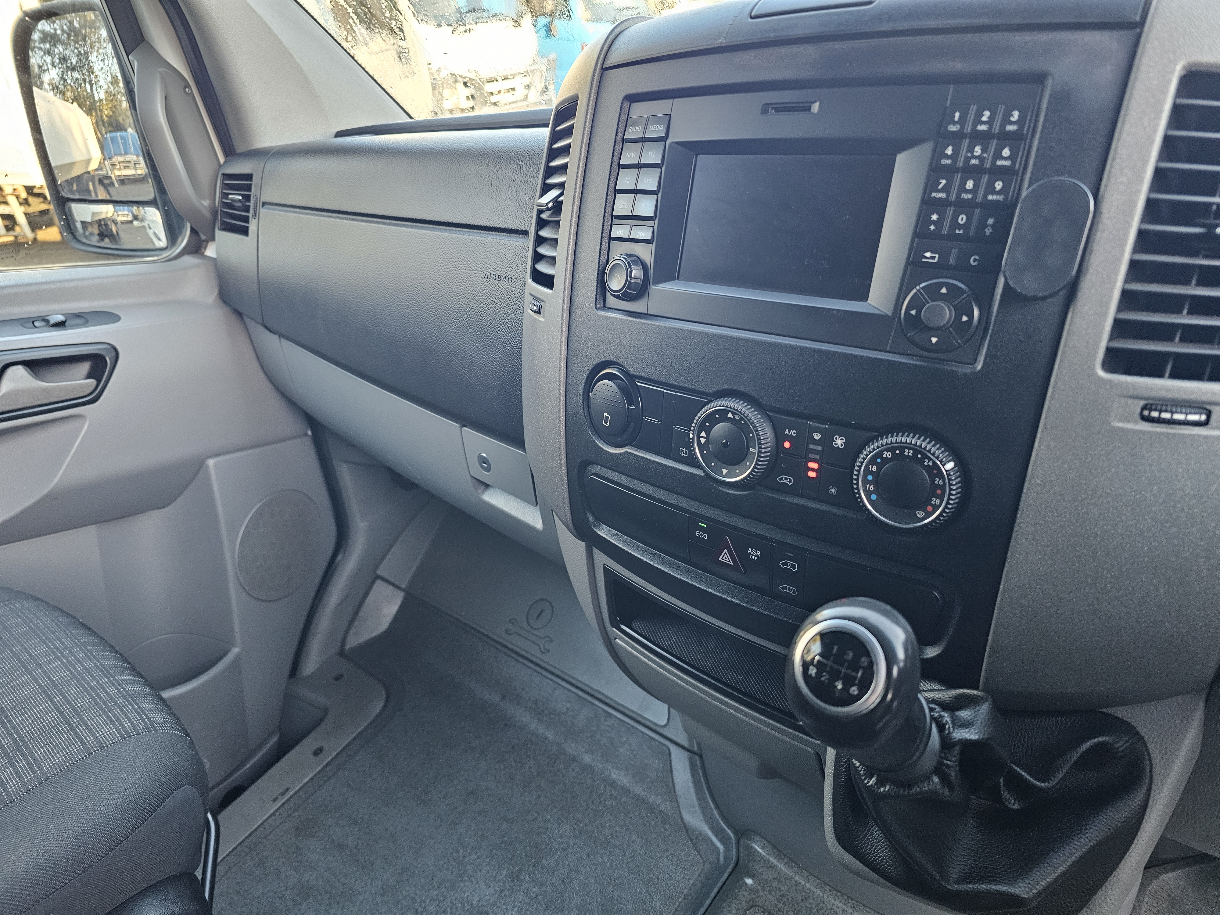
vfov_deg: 58.9
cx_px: 610
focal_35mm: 23
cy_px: 458
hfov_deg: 73.9
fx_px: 811
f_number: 1.7
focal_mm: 6.3
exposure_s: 1/100
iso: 400
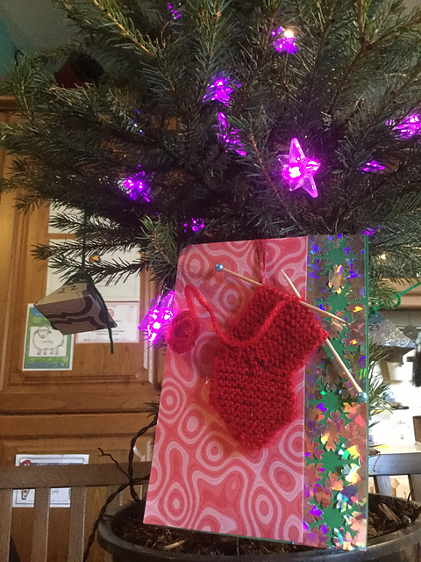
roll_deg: -0.1
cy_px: 281
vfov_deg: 58.4
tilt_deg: +16.0
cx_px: 210
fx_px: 503
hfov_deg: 45.4
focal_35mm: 31
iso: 320
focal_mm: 3.3
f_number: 2.4
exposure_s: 1/17
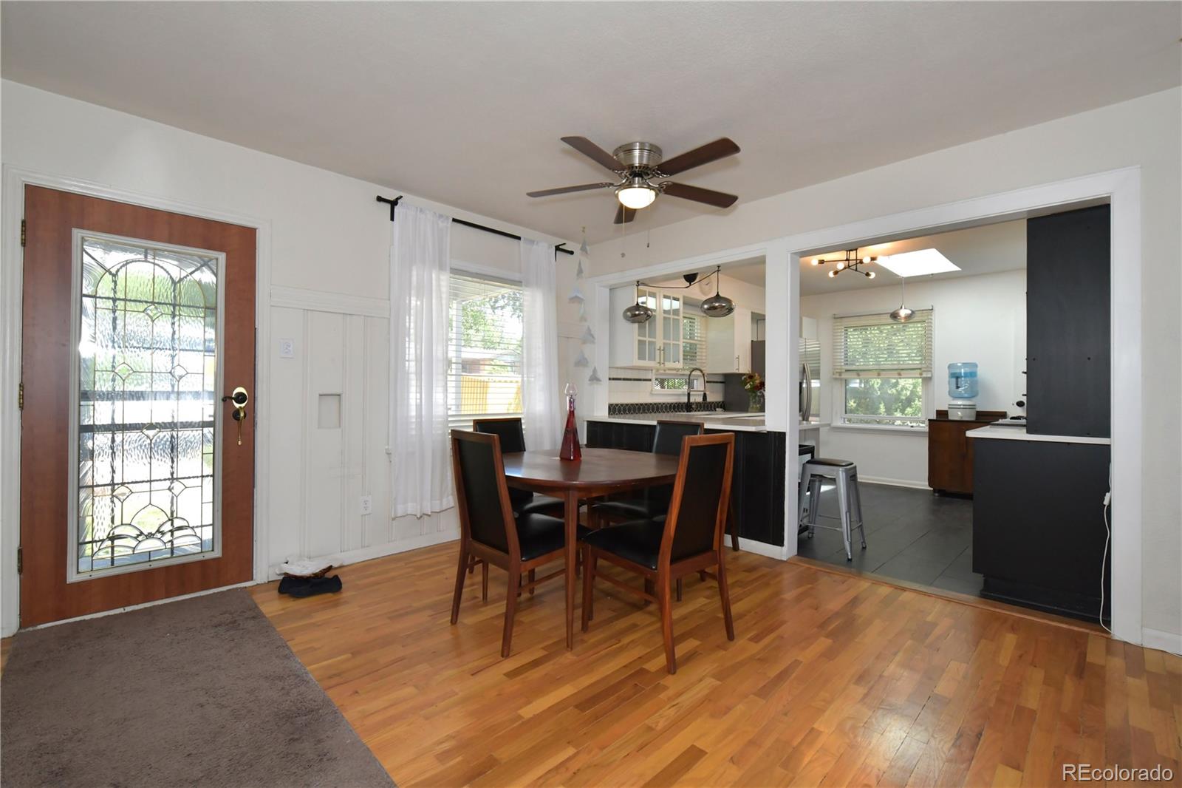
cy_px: 394
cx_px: 591
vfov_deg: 73.7
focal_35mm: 16
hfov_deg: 96.7
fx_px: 525
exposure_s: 1/250
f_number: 8
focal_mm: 16
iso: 1250
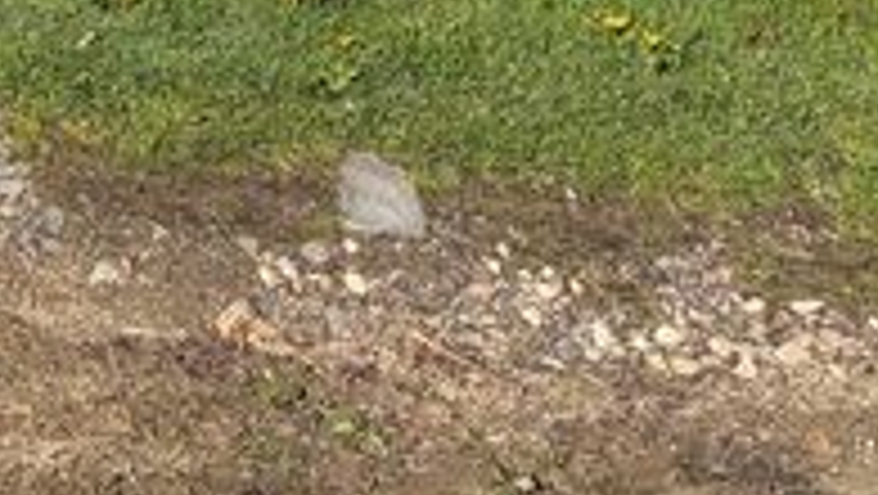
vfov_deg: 10.3
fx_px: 2260
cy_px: -808
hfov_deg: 21.7
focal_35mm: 97
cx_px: 180
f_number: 1.6
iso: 64
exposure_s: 1/5814
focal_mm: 5.96
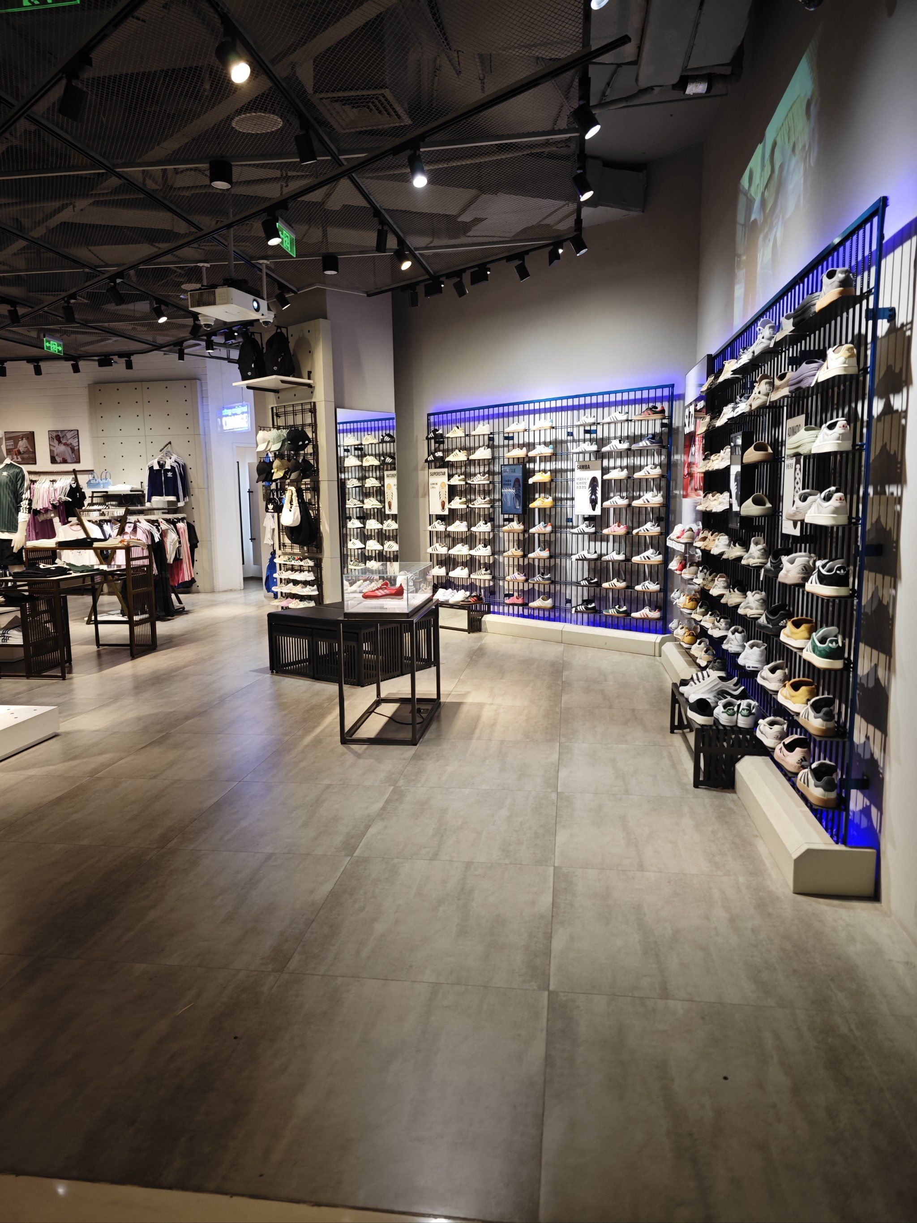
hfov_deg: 58.9
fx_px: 812
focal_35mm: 23
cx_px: 458
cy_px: 612
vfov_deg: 73.9
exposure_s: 1/100
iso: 160
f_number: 1.9
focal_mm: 8.7
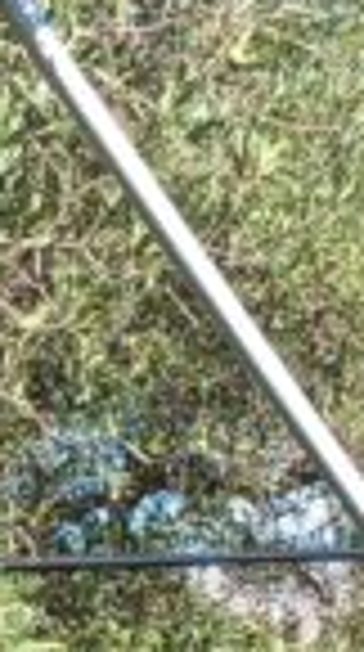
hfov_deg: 5.8
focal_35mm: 208
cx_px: -18
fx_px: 3588
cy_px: 854
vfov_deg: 10.2
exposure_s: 1/247
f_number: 1.8
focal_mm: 4
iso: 20
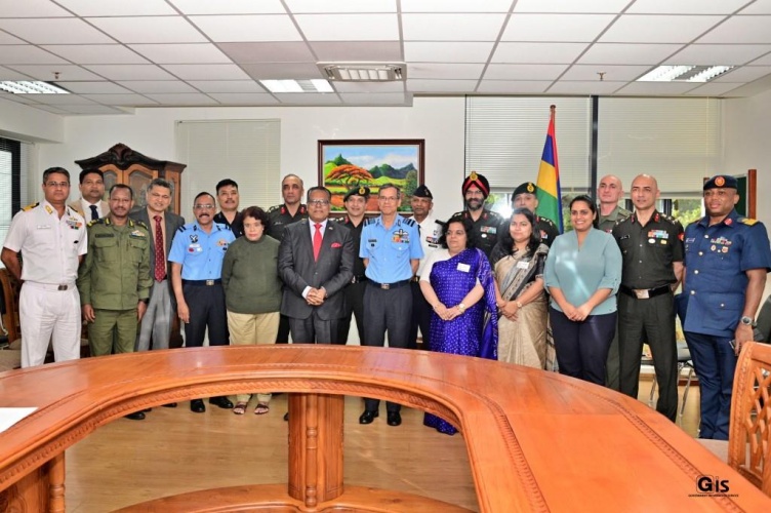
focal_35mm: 32
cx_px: 386
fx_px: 685
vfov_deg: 41.0
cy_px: 256
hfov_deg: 58.8
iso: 2000
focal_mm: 32
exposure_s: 1/200
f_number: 5.6
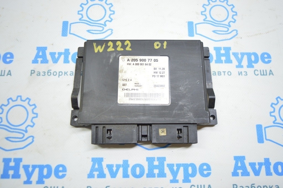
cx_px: 142
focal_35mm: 30
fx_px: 236
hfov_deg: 62.0
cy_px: 94
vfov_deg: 43.5
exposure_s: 1/40
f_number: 3.8
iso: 400
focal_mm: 20
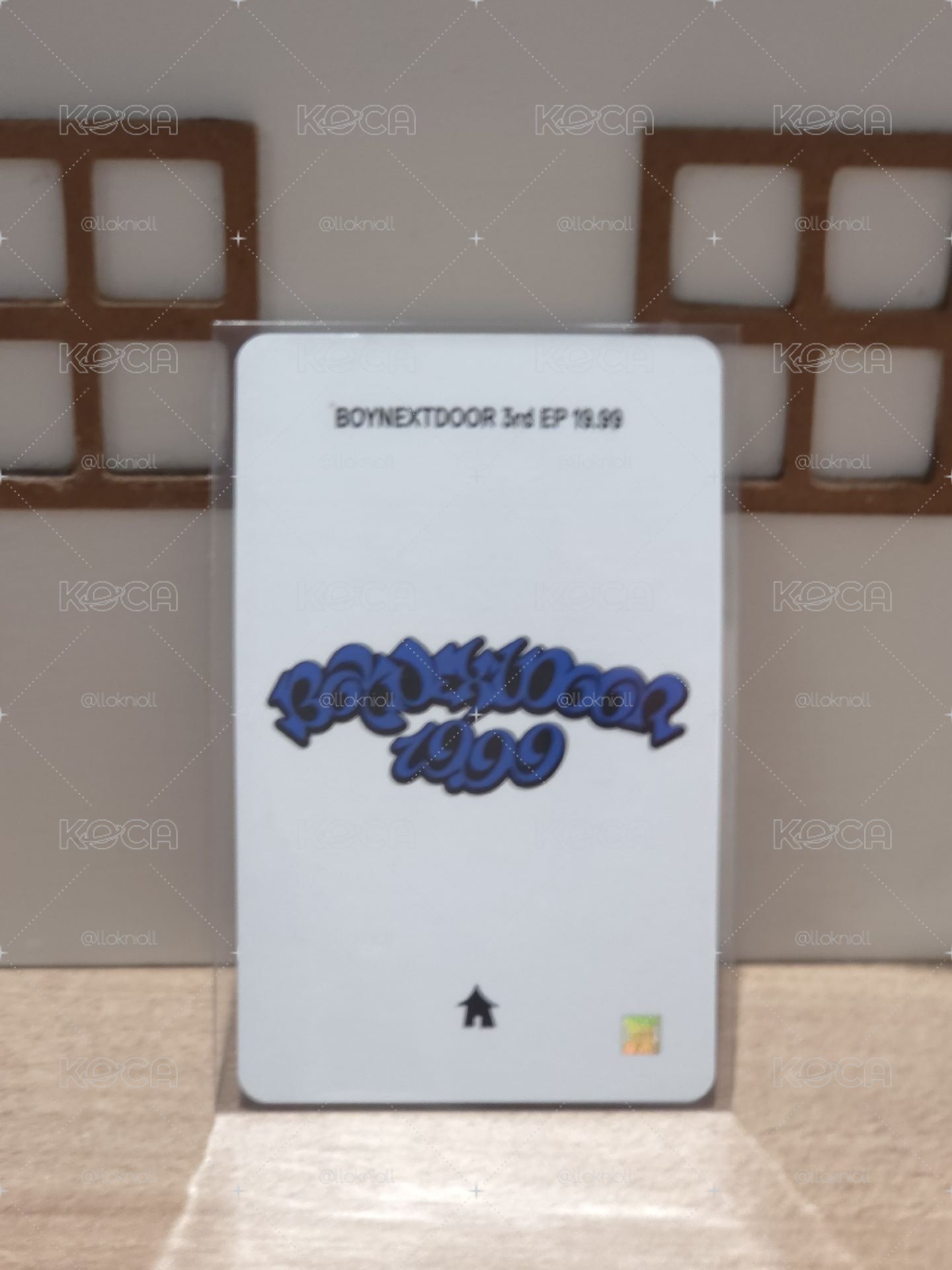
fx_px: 2530
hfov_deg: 21.3
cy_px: 635
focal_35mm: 69
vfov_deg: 28.2
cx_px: 476
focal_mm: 7
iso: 160
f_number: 2.4
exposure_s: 1/30
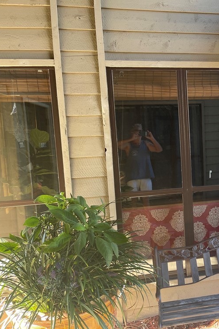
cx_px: 219
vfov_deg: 51.9
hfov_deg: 33.0
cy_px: 162
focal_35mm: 37
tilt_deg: -6.0
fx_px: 337
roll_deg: +2.7
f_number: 1.6
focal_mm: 5.1
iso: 80
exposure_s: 1/121
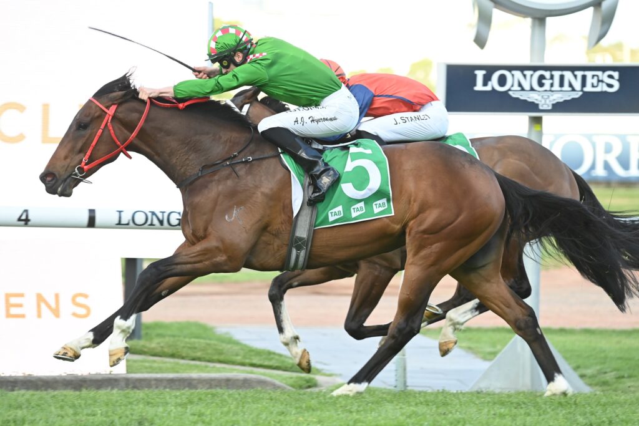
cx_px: 320
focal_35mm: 280
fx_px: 4970
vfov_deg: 4.9
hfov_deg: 7.4
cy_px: 213
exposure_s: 1/1250
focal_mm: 280
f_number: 5.6
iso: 3200
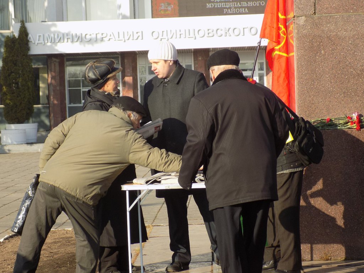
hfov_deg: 18.4
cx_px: 182
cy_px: 136
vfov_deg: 13.8
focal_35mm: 107
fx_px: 1125
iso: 80
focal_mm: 19.1
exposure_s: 1/250
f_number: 4.7
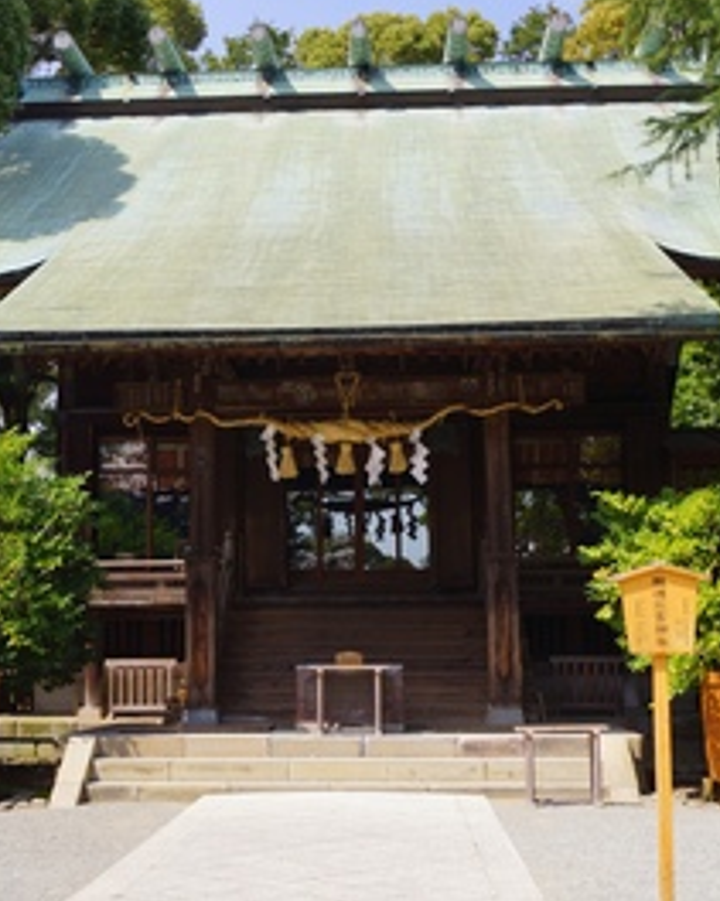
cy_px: 449
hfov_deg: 32.1
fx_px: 1253
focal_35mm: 47
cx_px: 331
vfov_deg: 39.6
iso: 100
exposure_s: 1/80
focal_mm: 22
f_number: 6.3
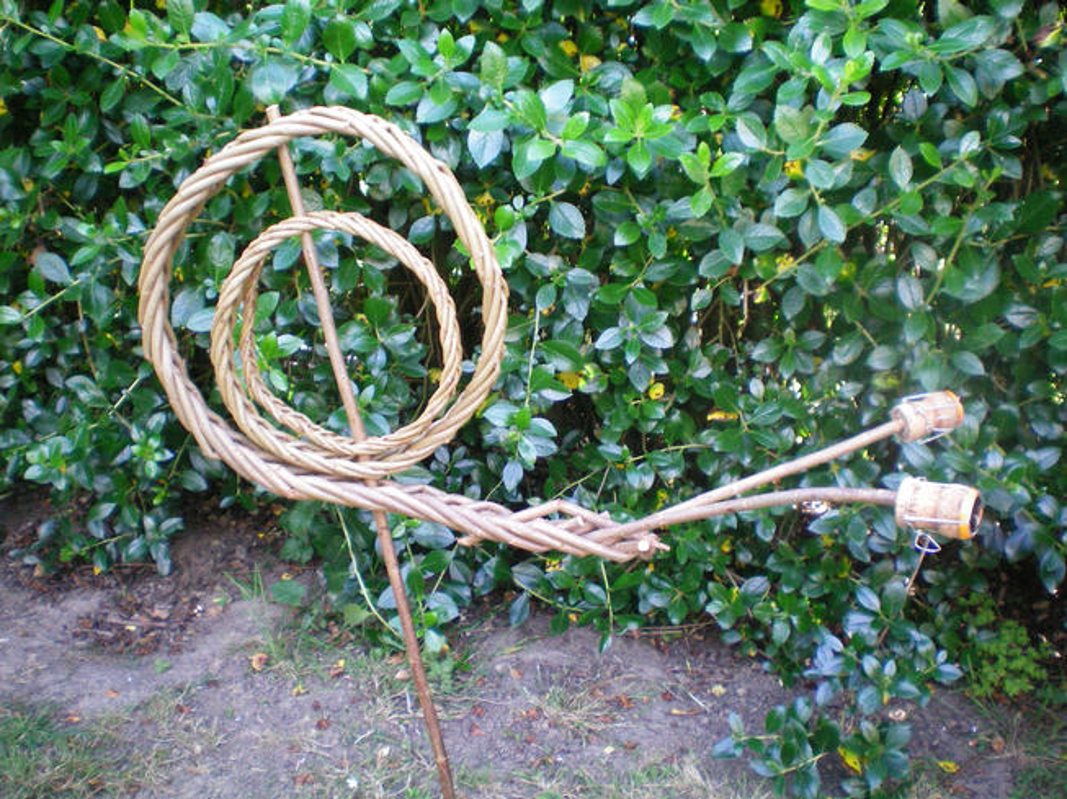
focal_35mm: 38
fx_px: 1171
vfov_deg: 37.7
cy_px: 400
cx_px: 534
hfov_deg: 49.0
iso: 200
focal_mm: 6.3
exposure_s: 1/60
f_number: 3.1
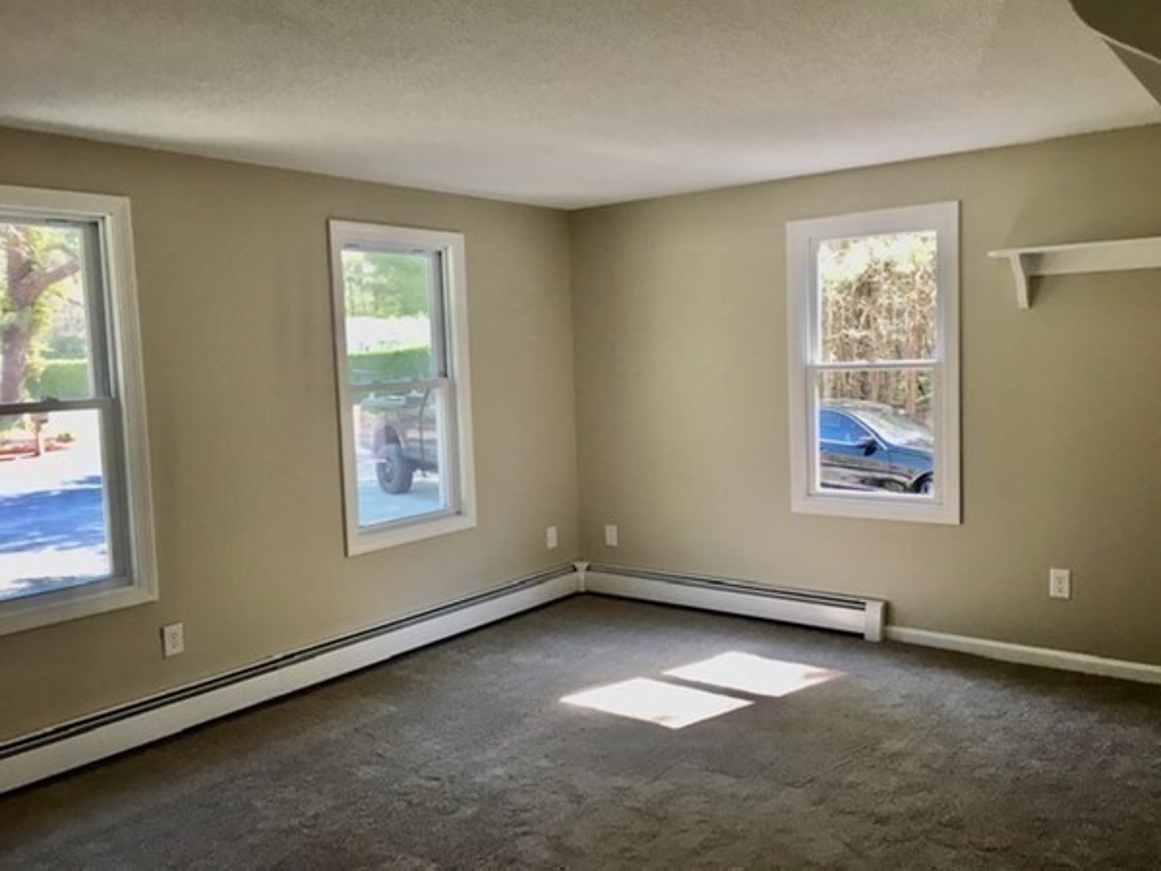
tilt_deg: -3.8
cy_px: 436
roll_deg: +1.0
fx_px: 973
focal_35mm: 29
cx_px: 580
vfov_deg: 48.2
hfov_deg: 61.7
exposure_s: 1/30
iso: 25
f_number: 2.2
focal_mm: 4.15
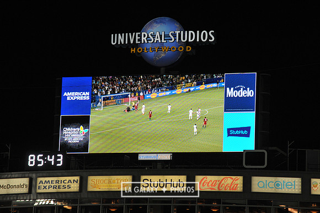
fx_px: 1599
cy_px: 106
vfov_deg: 7.6
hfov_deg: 11.4
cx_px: 160
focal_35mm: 180
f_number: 9
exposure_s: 1/320
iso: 1600
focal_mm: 180
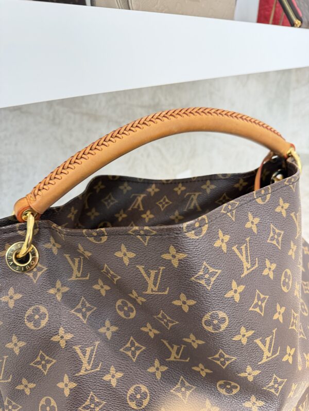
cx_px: 154
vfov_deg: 71.6
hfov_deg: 56.8
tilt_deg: -24.3
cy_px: 206
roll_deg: +5.9
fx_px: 286
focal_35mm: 24
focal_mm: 6.76
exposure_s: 1/60
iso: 320
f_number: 1.78
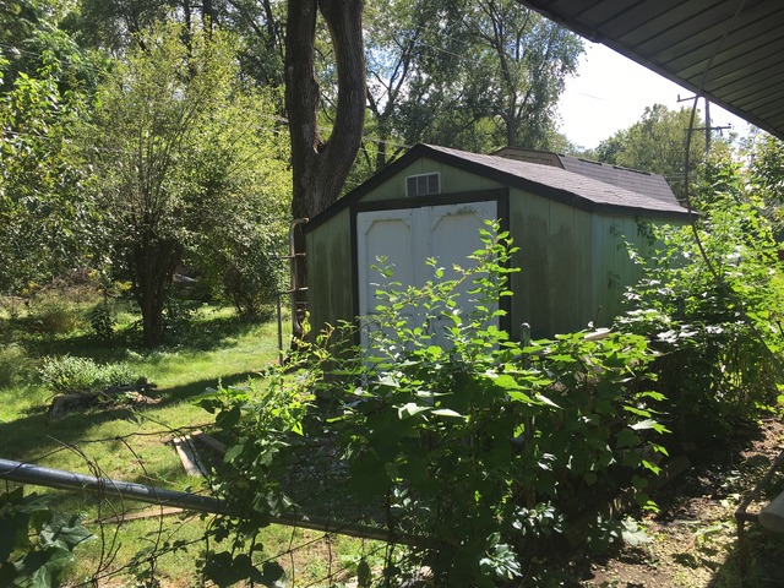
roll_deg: +1.3
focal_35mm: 29
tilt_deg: +0.7
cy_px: 294
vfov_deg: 48.2
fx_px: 657
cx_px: 392
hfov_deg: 61.7
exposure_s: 1/534
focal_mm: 4.15
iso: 25
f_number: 2.2
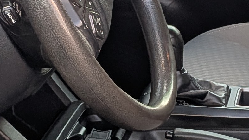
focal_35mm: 133
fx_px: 878
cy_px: 183
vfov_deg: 9.0
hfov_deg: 16.1
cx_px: 148
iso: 110
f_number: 1.7
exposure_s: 1/120
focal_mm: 4.53
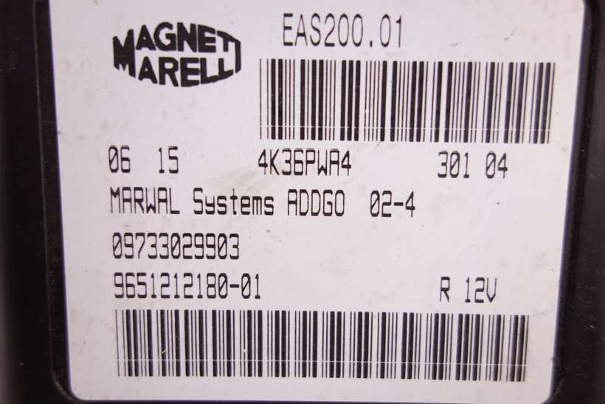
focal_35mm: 28
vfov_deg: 46.4
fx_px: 471
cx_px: 302
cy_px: 202
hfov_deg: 65.5
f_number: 2.2
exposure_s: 1/100
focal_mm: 10.4
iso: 125
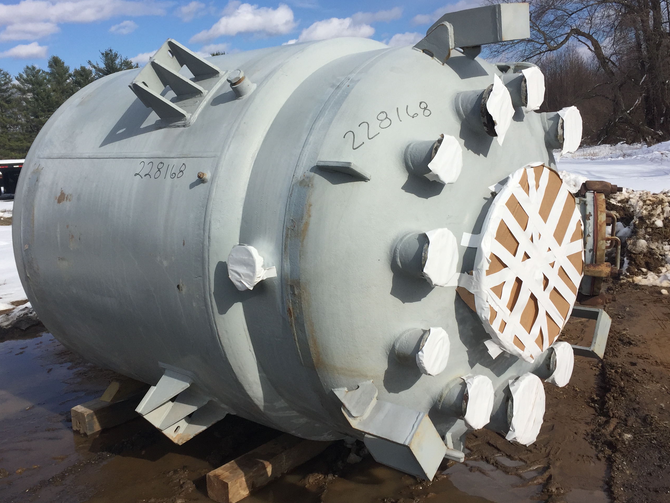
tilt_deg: -7.6
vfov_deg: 38.6
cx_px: 295
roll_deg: +4.0
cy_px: 229
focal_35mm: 37
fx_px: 716
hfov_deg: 50.0
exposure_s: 1/3968
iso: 32
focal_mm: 4.15
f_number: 2.2
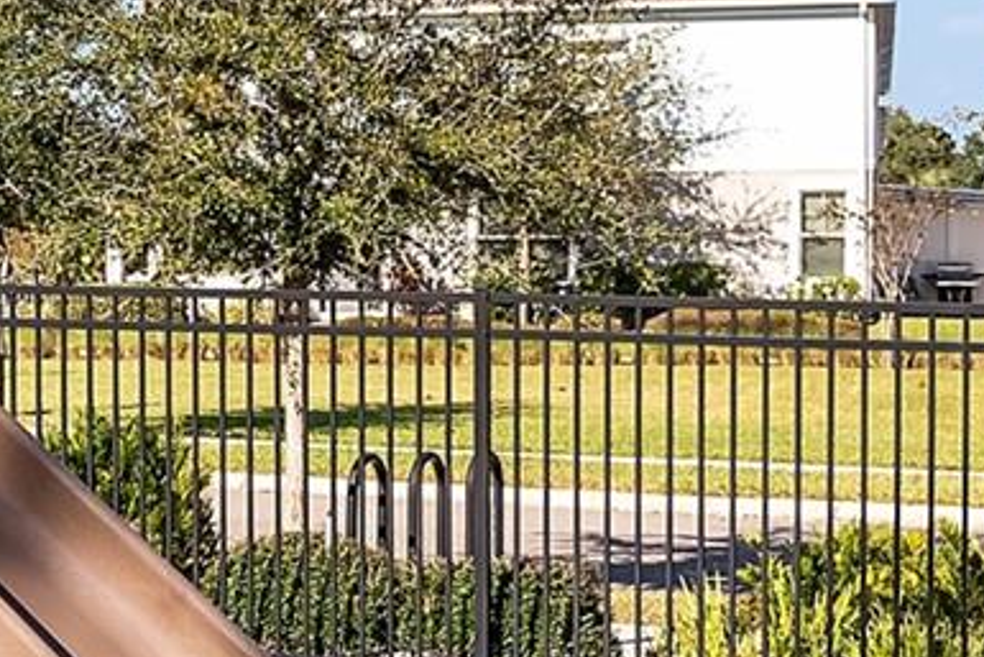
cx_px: -411
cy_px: 366
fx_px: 3637
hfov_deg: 14.5
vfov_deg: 10.3
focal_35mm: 133
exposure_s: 1/500
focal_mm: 32
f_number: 8
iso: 100
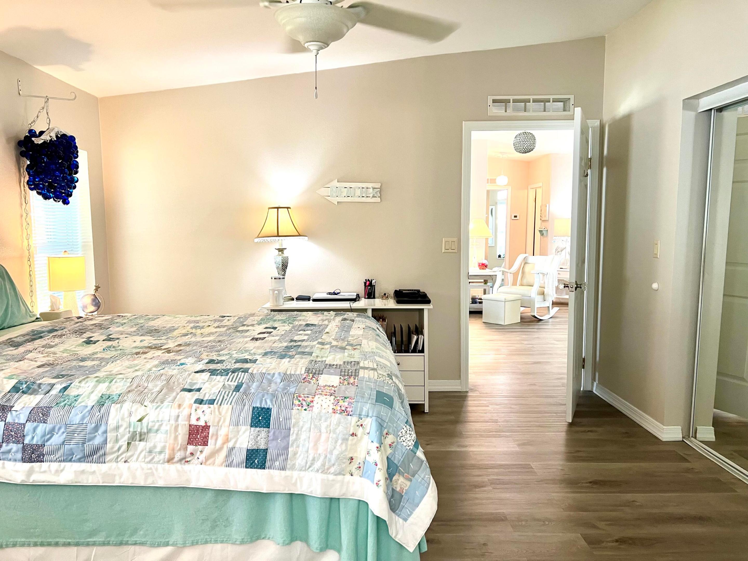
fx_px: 562
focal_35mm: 26
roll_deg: +0.3
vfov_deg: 53.1
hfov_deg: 67.3
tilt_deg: -7.0
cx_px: 374
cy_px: 280
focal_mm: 5.7
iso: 125
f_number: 1.5
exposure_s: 1/60
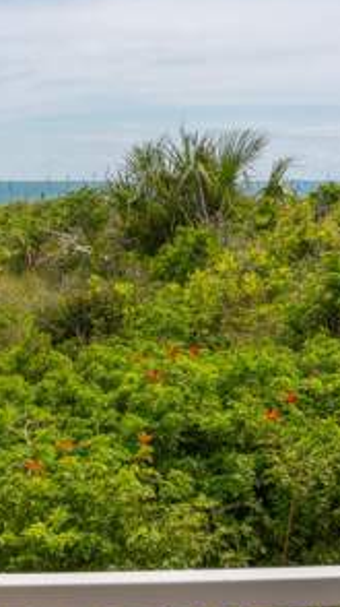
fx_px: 1300
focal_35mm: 81
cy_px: 192
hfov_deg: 13.9
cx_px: -173
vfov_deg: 26.0
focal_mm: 28
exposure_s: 1/250
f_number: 8
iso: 100
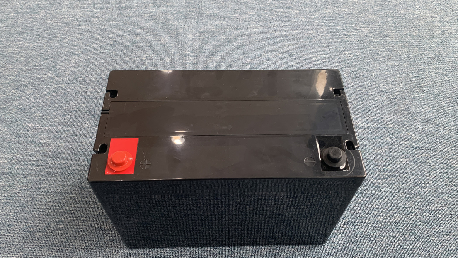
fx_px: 352
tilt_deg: -55.8
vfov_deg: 40.1
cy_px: 149
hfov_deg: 66.1
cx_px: 229
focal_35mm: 29
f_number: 1.8
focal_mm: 4.25
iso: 100
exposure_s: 1/80
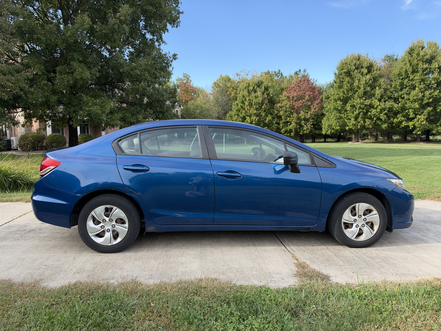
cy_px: 166
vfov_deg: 56.8
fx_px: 306
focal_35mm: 24
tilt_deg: -4.6
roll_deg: +0.2
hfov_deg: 71.6
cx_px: 220
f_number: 1.8
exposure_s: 1/895
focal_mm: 6.93
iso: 80
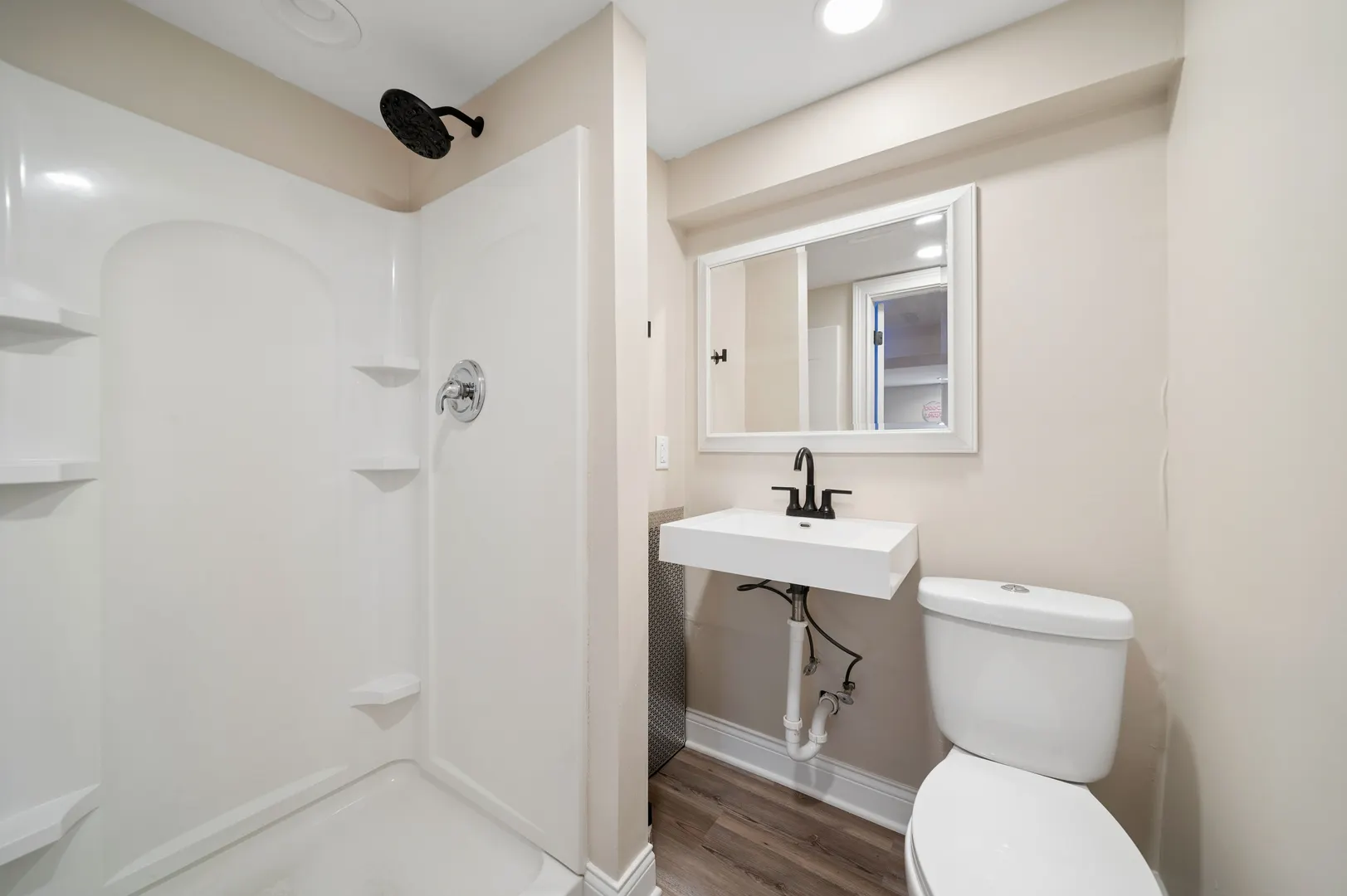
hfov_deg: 108.4
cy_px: 448
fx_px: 486
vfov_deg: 85.4
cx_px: 674
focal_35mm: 13
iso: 400
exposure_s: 1/13
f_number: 8
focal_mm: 13
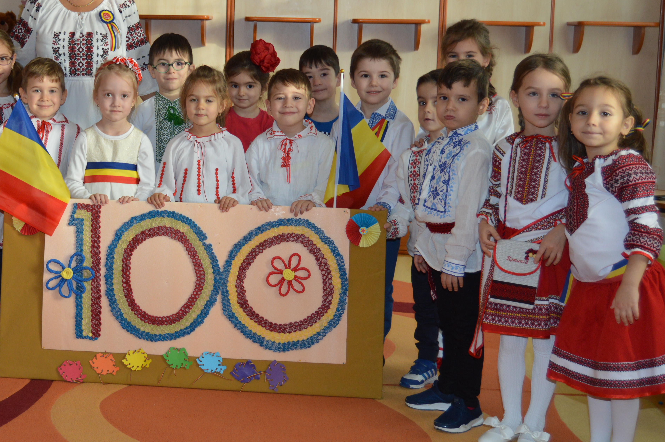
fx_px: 1052
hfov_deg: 34.3
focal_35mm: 57
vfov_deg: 23.6
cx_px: 166
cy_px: 155
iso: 400
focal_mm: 24
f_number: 4
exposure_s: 1/60
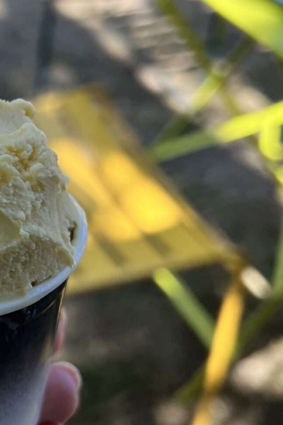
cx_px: -76
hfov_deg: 18.0
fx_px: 837
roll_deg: +2.3
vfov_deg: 28.4
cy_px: 168
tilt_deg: -38.4
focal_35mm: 71
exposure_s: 1/714
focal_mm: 5.7
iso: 50
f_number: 1.5
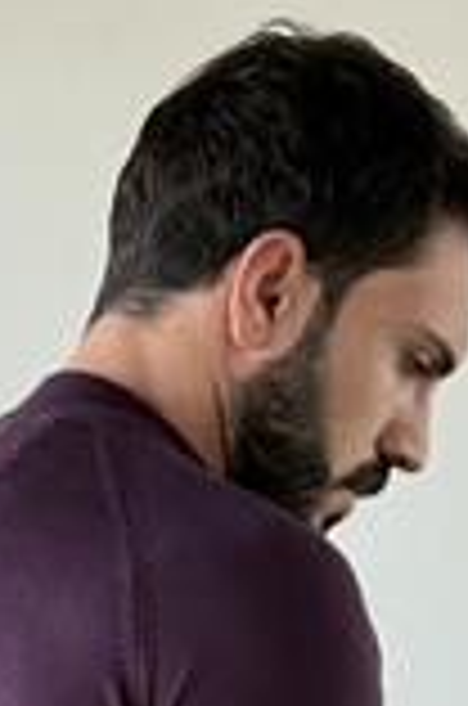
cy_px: 969
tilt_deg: -0.2
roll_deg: +0.0
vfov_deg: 11.7
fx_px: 3329
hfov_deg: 8.0
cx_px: -90
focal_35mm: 170
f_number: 1.78
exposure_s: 1/234
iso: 64
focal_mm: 6.76
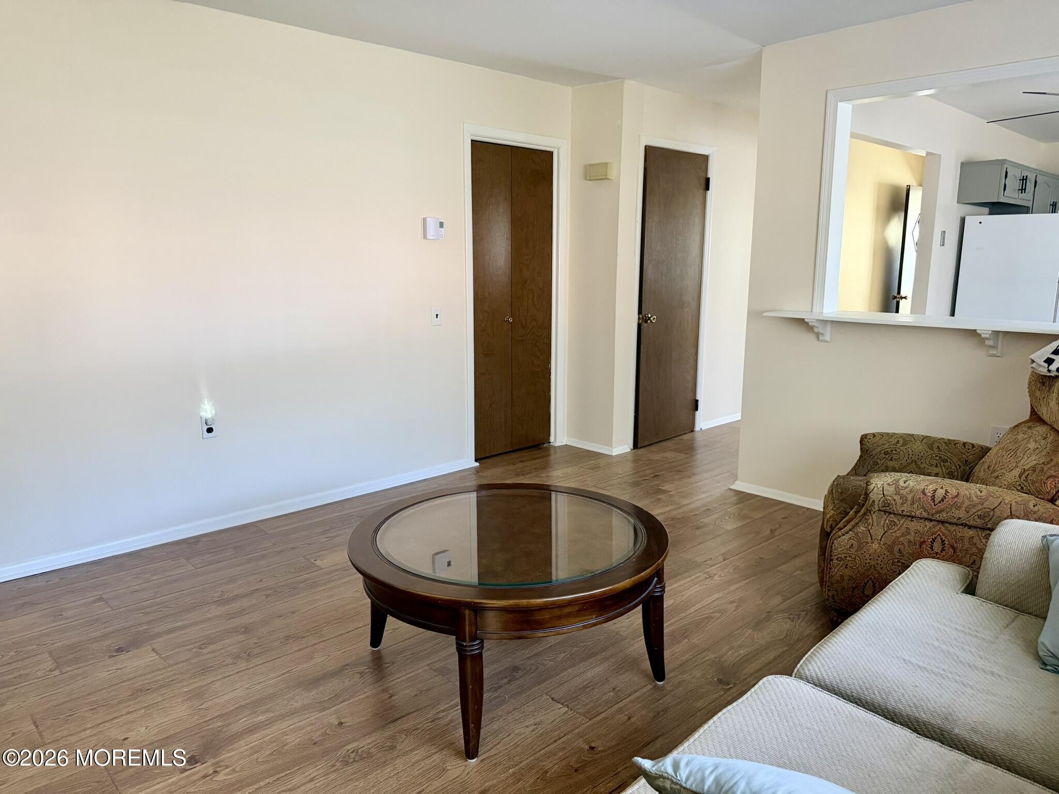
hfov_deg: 71.6
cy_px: 397
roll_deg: +0.0
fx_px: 734
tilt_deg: -10.8
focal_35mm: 24
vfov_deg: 56.8
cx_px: 530
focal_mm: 6.76
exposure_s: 1/60
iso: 500
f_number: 1.78
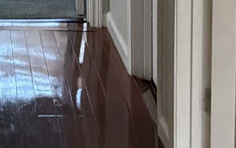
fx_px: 978
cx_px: -59
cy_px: -80
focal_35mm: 152
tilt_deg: -10.2
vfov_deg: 8.4
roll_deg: +2.3
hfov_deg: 13.3
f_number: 1.8
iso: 200
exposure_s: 1/60
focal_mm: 3
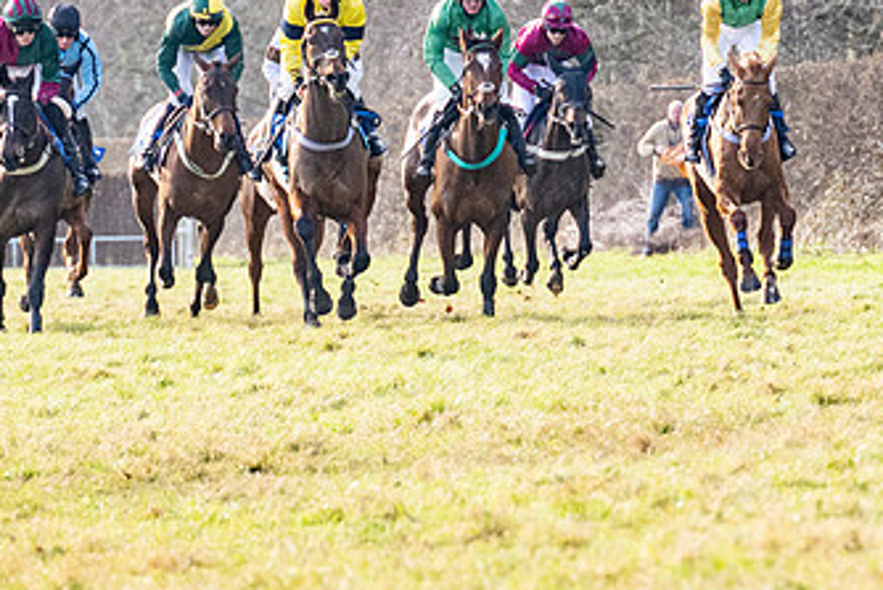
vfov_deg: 2.7
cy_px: 84
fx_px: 12293
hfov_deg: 4.1
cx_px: 708
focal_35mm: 501
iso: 800
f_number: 4
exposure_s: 1/2500
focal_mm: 140
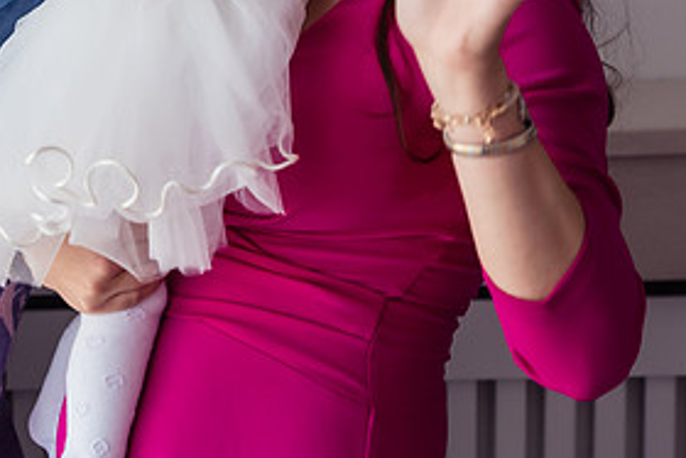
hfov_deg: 23.1
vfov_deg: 15.6
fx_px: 1640
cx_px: 79
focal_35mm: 86
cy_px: 14
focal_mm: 40
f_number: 3.2
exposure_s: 1/250
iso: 800
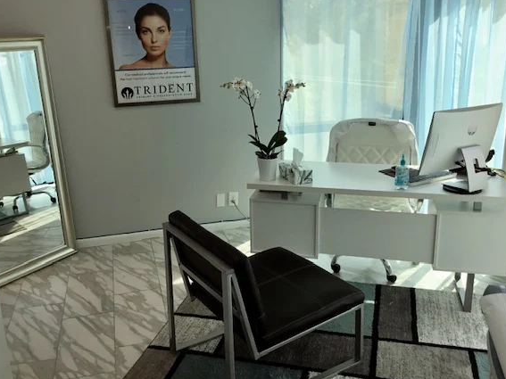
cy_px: 168
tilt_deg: -15.7
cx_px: 247
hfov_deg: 52.6
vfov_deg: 40.6
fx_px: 512
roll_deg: +0.9
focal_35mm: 35
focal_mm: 3.3
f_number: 2.4
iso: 25
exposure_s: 1/120
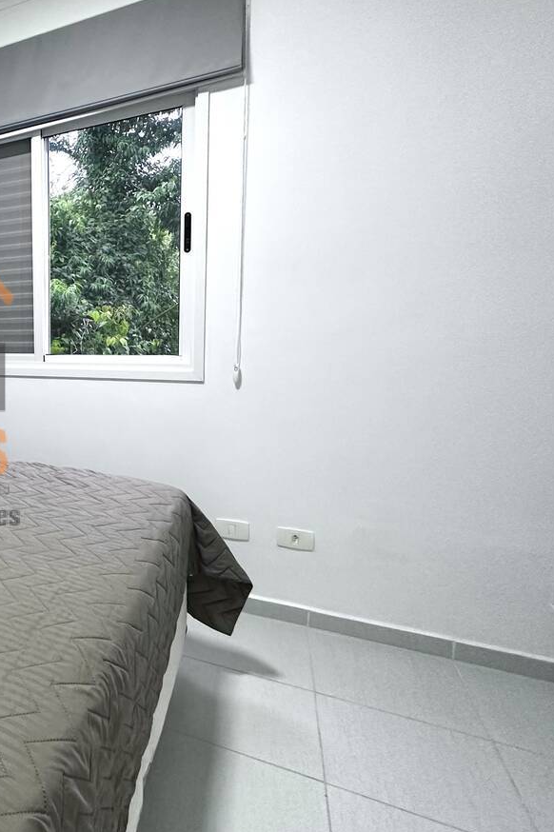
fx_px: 554
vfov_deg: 73.6
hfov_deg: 39.3
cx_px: -103
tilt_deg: -8.1
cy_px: 382
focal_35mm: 24
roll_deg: +3.0
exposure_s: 1/60
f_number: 2.2
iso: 250
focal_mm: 2.22
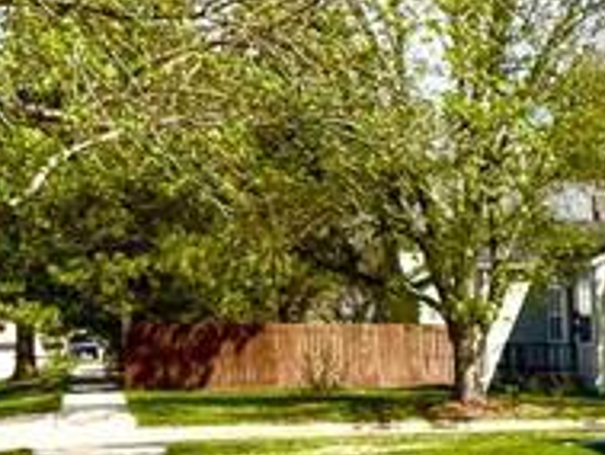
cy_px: 580
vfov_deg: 11.2
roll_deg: -0.5
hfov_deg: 13.0
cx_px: 1236
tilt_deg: -6.6
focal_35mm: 130
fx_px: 2274
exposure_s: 1/5319
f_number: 1.78
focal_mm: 6.76
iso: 80
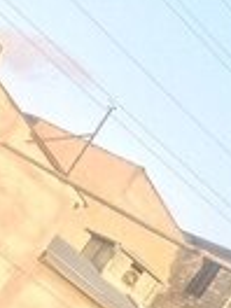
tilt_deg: -7.3
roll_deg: -36.3
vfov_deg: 16.2
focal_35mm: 109
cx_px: 56
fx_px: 970
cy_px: 485
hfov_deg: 13.5
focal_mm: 4.15
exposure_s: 1/249
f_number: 2.2
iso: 32
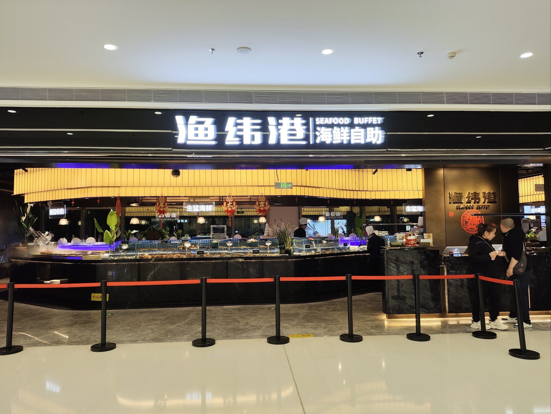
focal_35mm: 25
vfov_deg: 54.9
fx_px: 398
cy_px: 207
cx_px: 276
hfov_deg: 69.4
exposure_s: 1/64.1
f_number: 1.79
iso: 50
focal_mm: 4.71
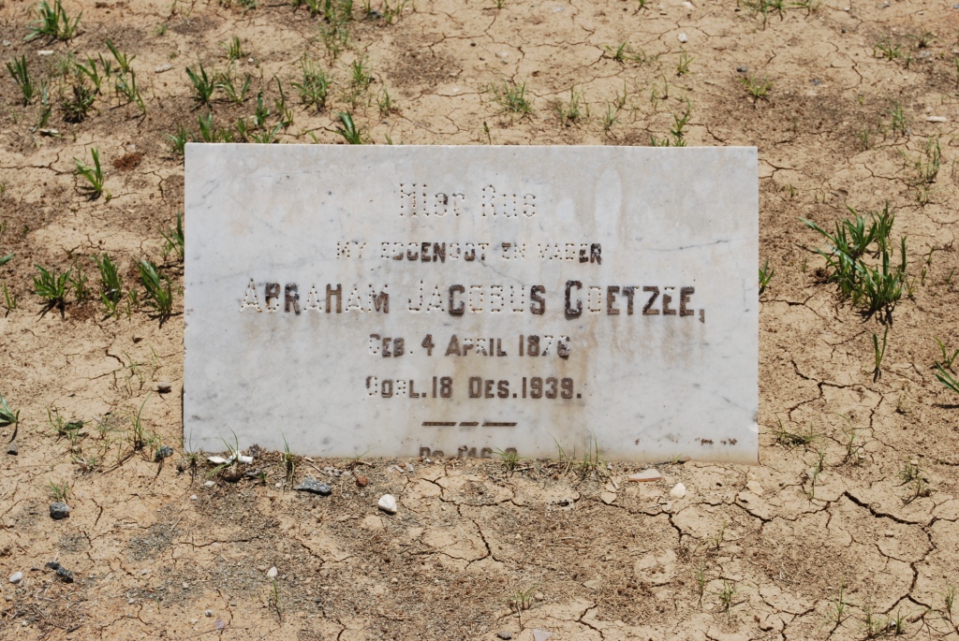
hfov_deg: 24.6
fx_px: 2200
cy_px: 320
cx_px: 480
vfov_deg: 16.6
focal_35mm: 82
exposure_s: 1/400
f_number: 10
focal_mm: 55
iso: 100
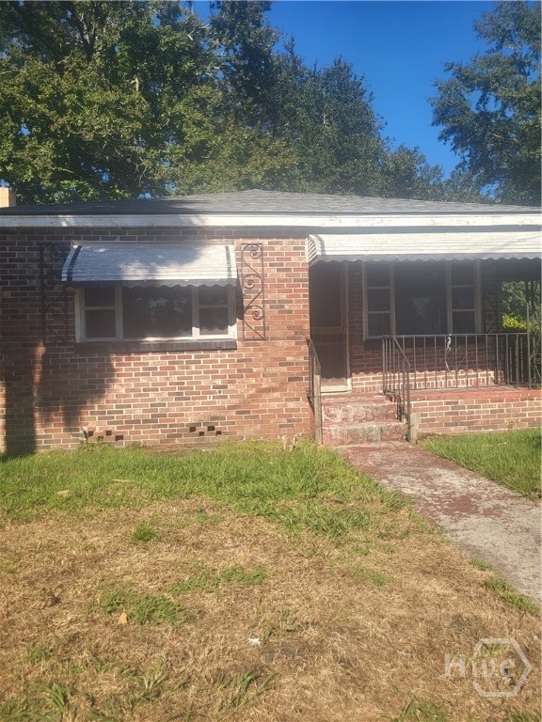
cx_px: 271
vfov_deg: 67.3
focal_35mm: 26
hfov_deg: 53.1
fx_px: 543
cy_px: 361
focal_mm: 5.4
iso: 40
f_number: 1.8
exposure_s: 1/1073
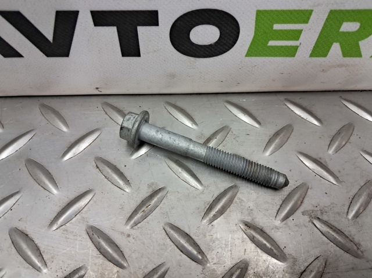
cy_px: 139
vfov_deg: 51.3
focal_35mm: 27
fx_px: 290
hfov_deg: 65.4
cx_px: 186
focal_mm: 4
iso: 200
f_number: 1.8
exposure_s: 1/50
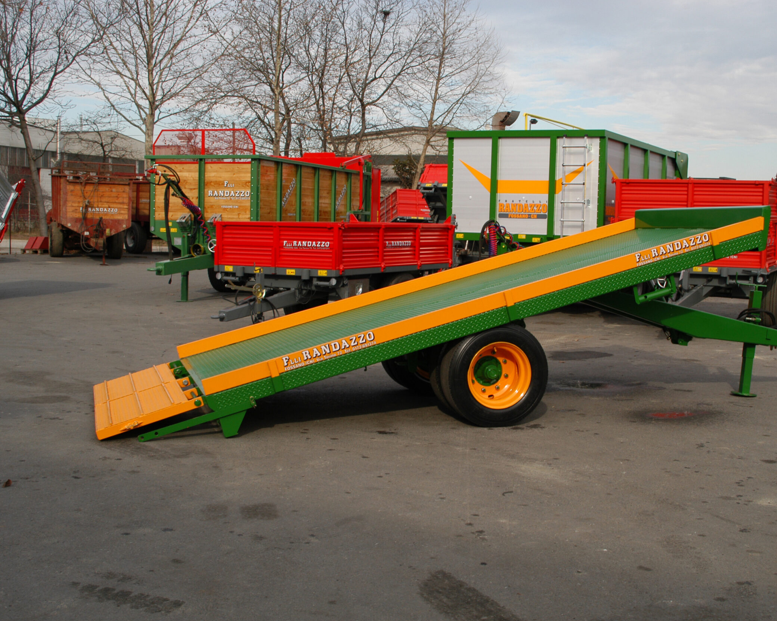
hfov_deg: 41.0
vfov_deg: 33.4
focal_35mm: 45
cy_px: 317
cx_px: 460
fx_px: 1035
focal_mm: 26
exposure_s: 1/250
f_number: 9
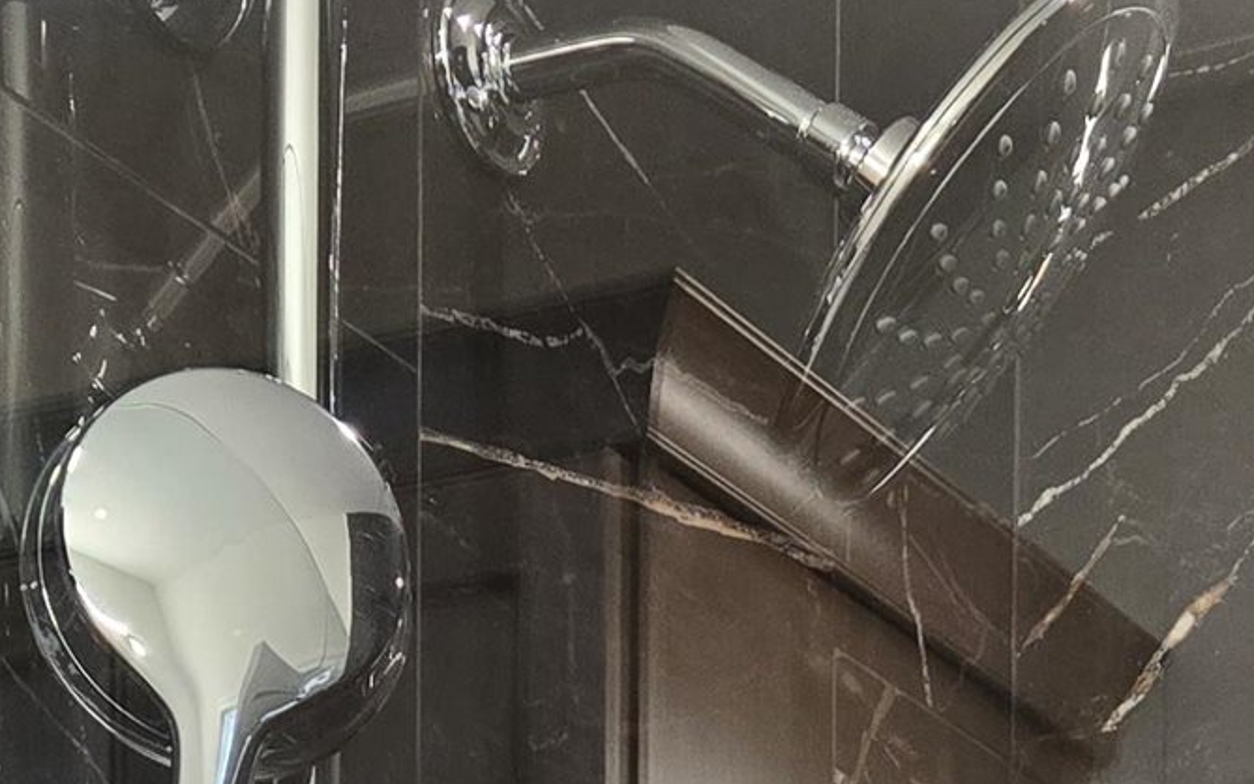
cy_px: 1971
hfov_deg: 18.5
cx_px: 868
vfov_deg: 10.0
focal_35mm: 112
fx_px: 3827
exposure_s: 1/120
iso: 125
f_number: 1.8
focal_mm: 5.4
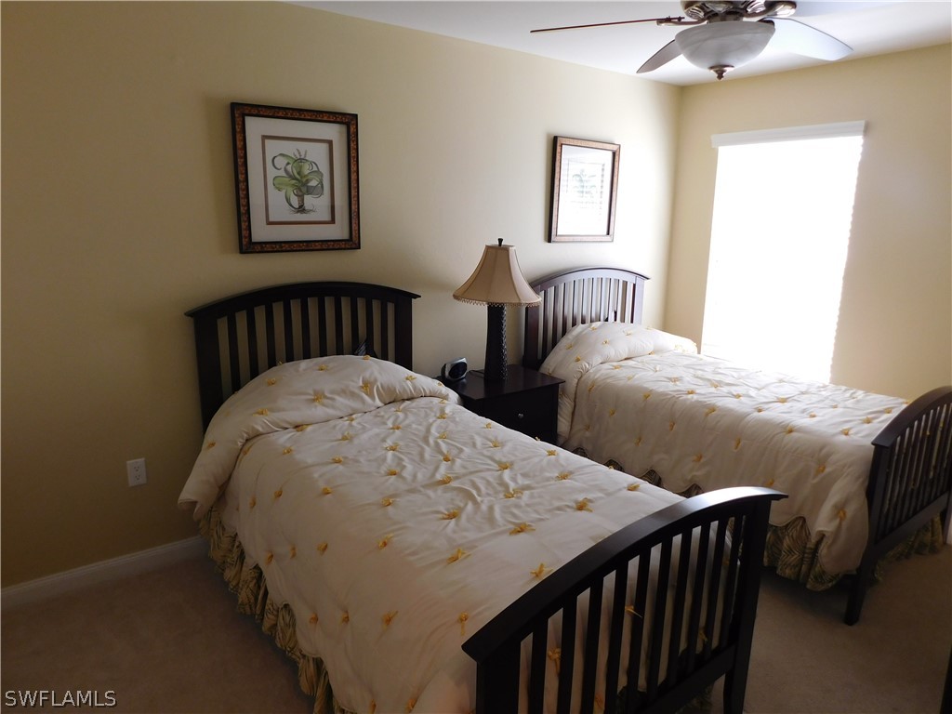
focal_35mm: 23
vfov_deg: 58.9
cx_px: 476
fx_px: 633
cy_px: 357
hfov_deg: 73.9
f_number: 3
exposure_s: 1/50
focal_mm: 4
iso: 125
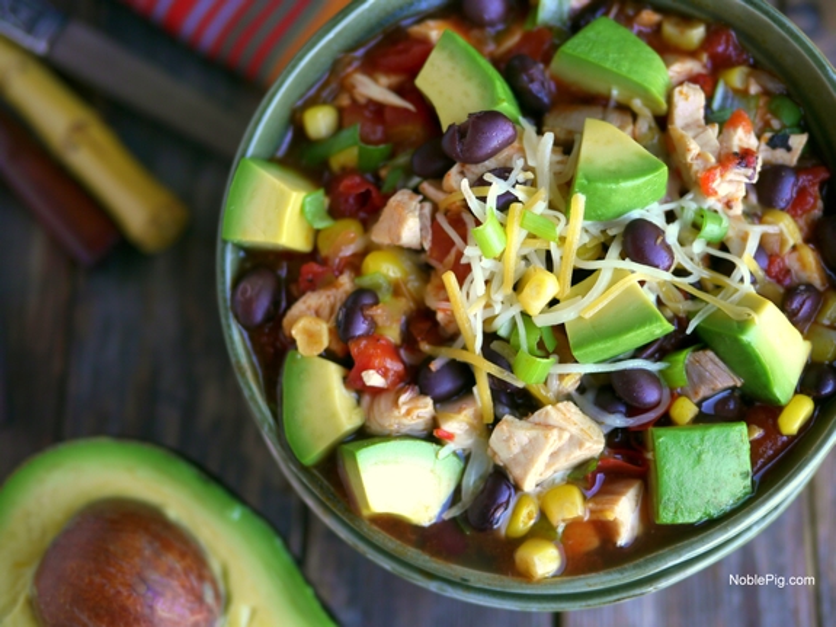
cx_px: 418
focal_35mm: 50
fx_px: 1207
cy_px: 314
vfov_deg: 29.1
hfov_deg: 38.2
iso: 100
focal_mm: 25
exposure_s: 1/200
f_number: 2
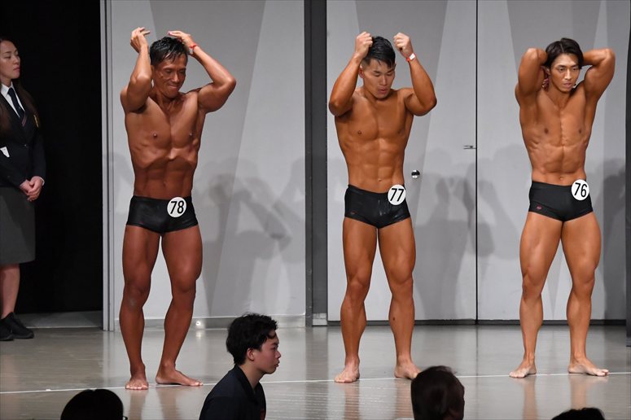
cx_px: 316
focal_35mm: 217
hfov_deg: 9.5
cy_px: 210
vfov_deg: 6.3
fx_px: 3802
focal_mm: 145
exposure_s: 1/400
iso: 6400
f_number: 5.6
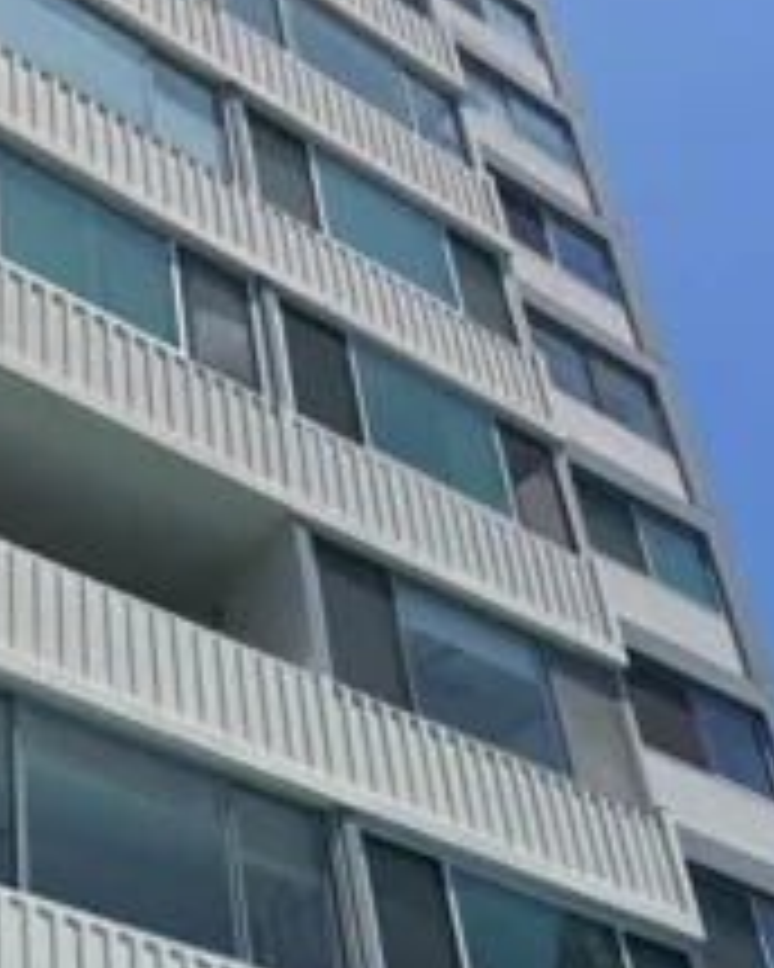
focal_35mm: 61
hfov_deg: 23.7
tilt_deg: +33.7
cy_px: 828
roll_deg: +1.5
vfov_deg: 29.9
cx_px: -32
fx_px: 1747
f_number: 1.78
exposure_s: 1/5814
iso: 80
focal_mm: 6.76
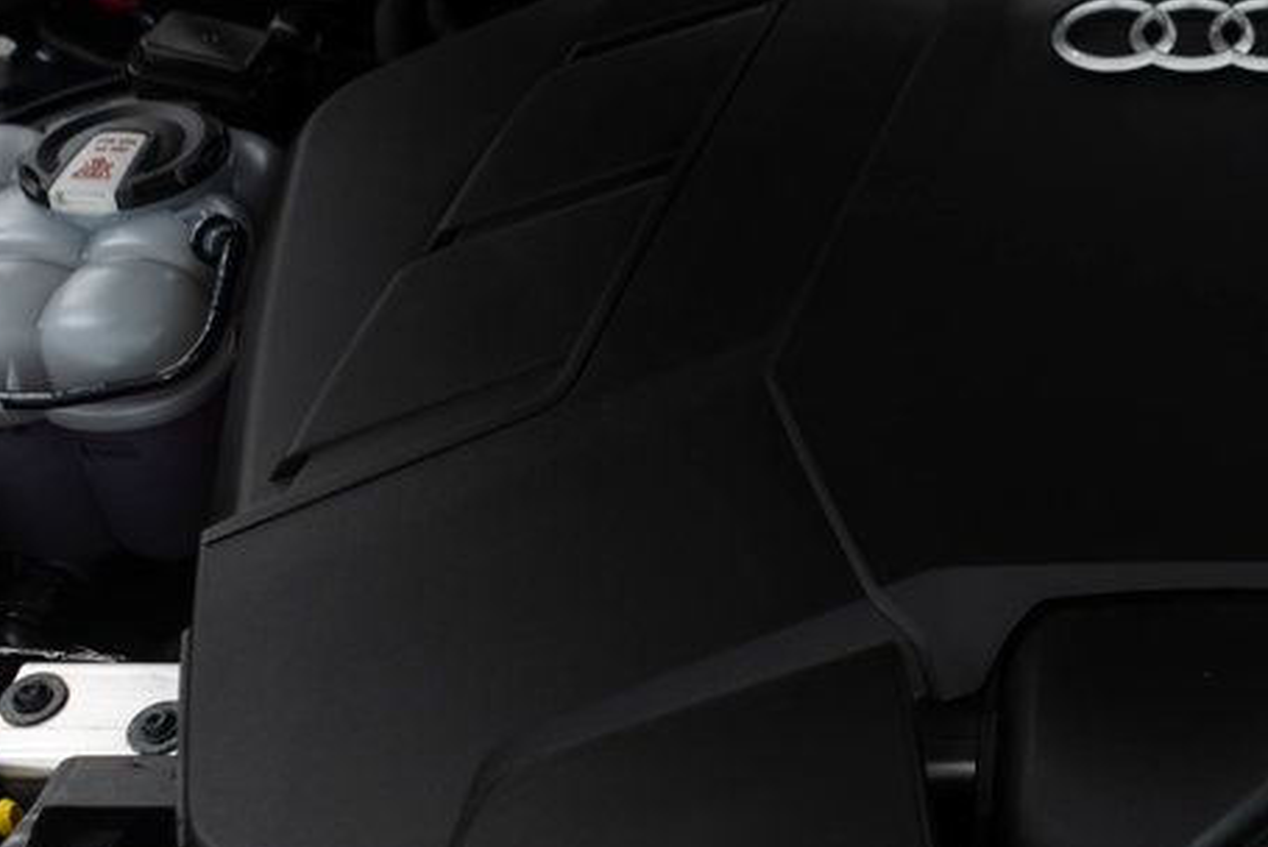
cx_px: 1226
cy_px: 325
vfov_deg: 21.6
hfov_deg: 30.0
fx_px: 2220
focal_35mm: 63
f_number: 3.2
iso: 320
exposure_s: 1/50
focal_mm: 28
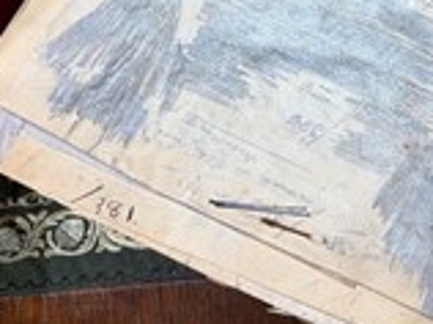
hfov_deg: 28.9
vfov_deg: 21.5
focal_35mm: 66
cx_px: 334
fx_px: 824
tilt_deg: -82.0
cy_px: 5
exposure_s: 1/100
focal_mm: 5.96
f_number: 1.6
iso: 80
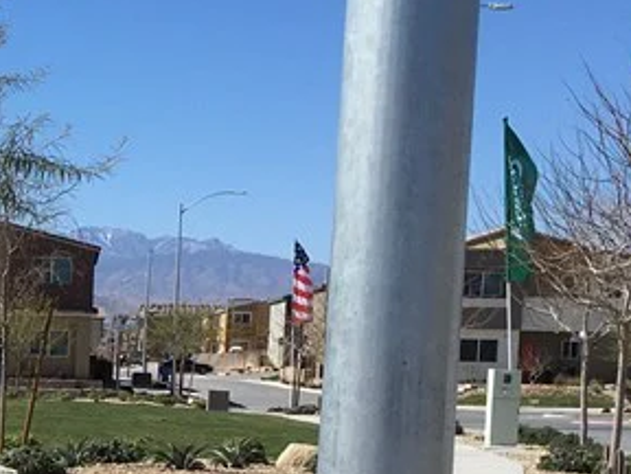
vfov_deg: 14.1
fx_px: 1878
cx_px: -318
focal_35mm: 103
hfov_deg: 17.2
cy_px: 505
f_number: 2.2
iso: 25
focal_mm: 4.15
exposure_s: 1/2404
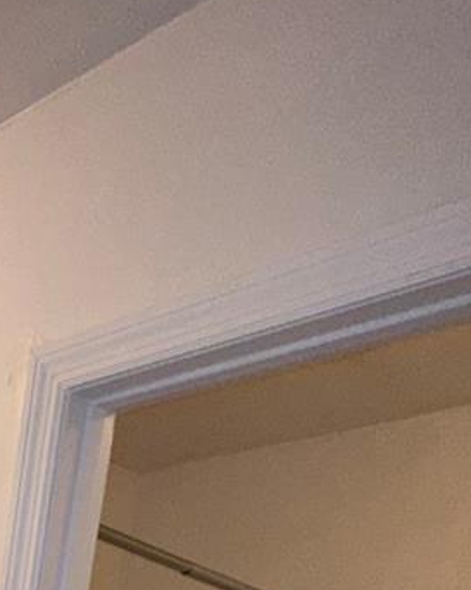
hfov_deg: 23.7
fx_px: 838
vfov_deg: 25.2
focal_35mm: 48
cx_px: -269
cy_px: 956
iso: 80
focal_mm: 2.22
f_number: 2.2
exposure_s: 1/83
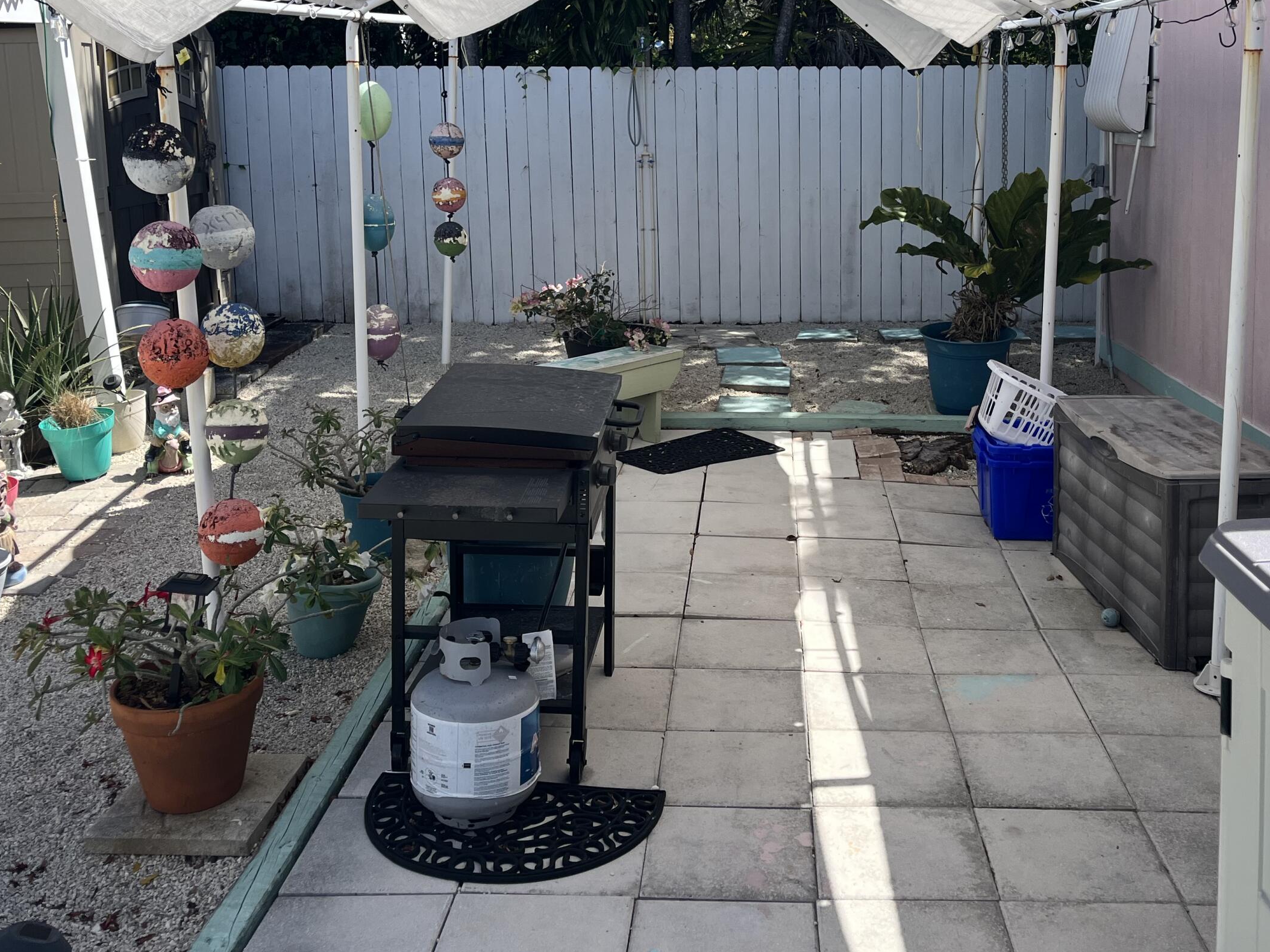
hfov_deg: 50.0
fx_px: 1357
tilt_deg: -7.7
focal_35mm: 37
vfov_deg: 38.1
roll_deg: +2.6
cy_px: 299
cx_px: 709
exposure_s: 1/2825
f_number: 1.6
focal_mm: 5.1
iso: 50
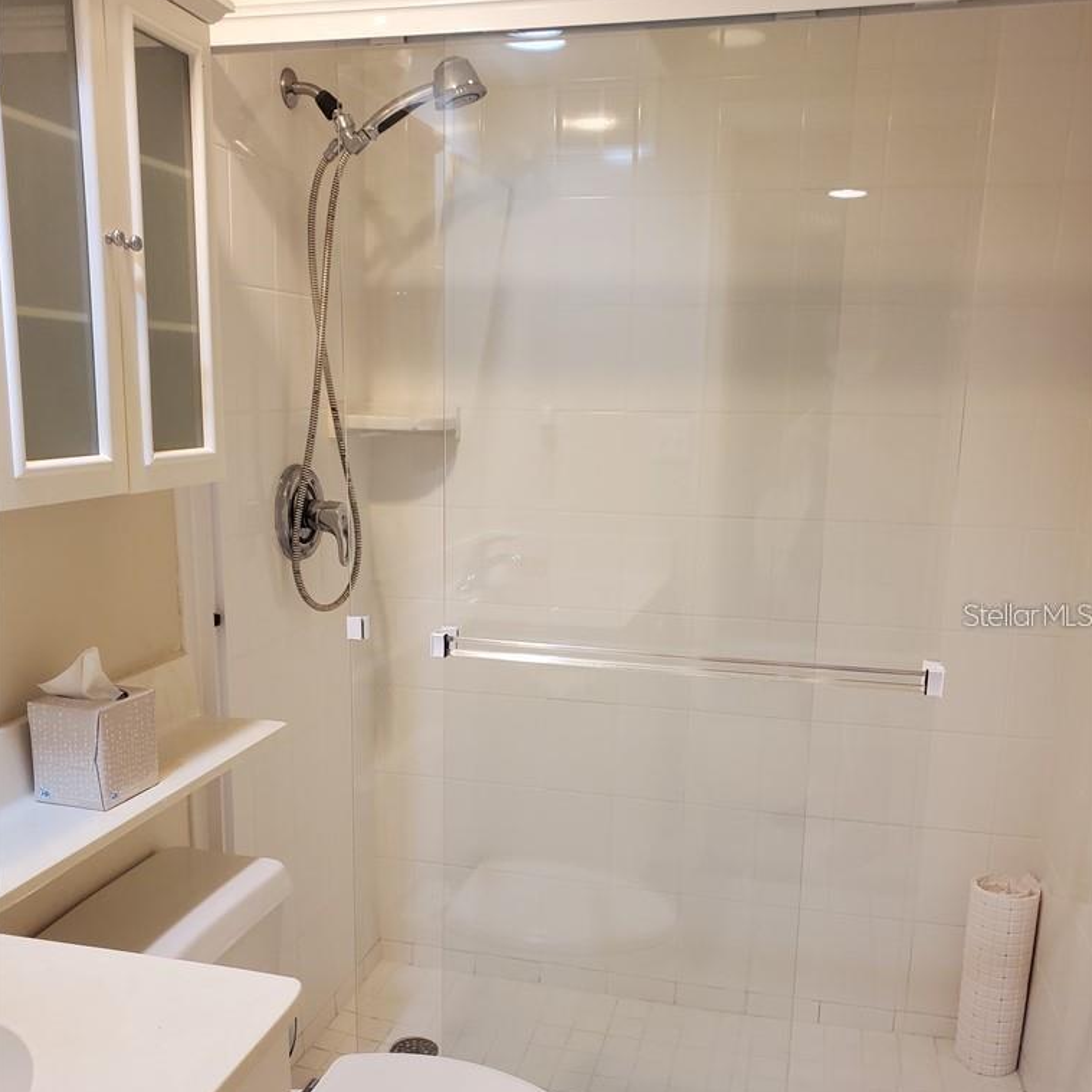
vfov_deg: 52.4
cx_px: 547
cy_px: 614
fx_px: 1106
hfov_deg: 52.5
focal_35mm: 31
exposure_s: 1/39
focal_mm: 4.3
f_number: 2.4
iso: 200
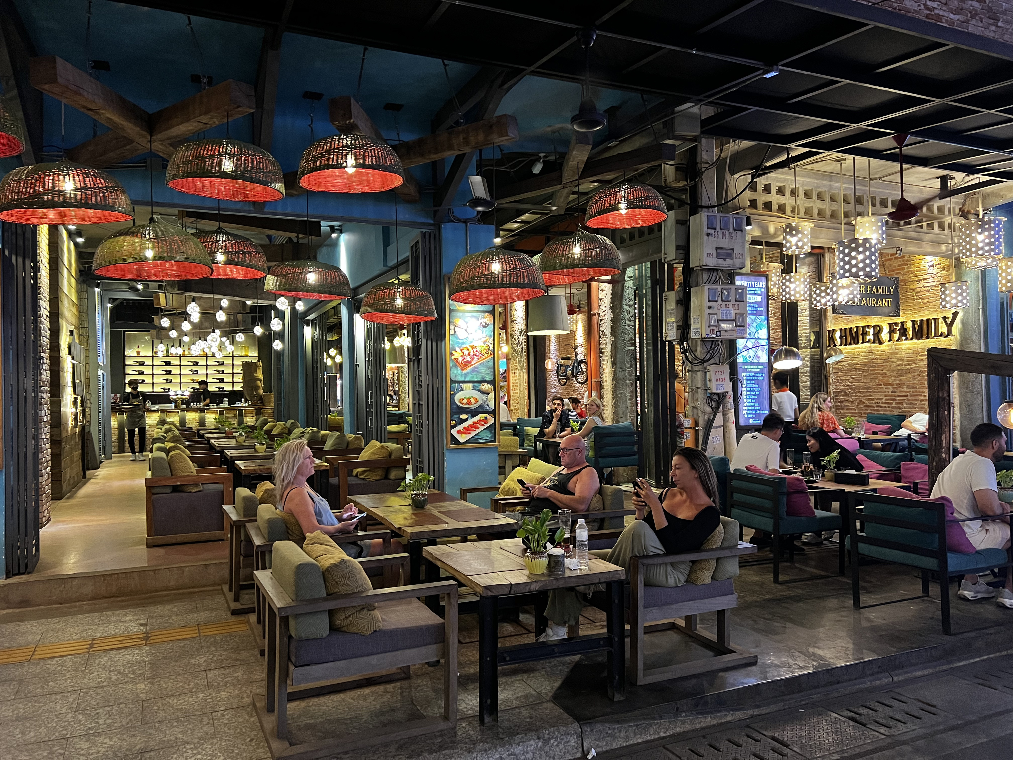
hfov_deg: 67.3
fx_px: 761
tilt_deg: +0.7
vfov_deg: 53.1
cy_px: 380
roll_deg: +1.4
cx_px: 506
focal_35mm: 26
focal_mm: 5.7
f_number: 1.5
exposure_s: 1/33
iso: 400
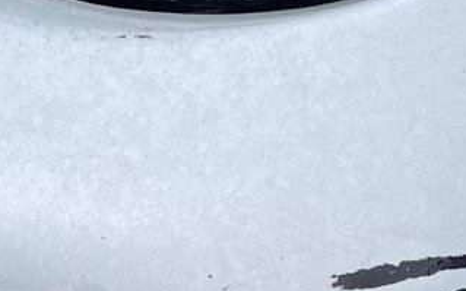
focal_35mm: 166
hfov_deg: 12.1
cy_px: 459
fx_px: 2107
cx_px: -215
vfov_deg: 7.7
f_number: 1.6
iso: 32
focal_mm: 4.2
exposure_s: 1/734
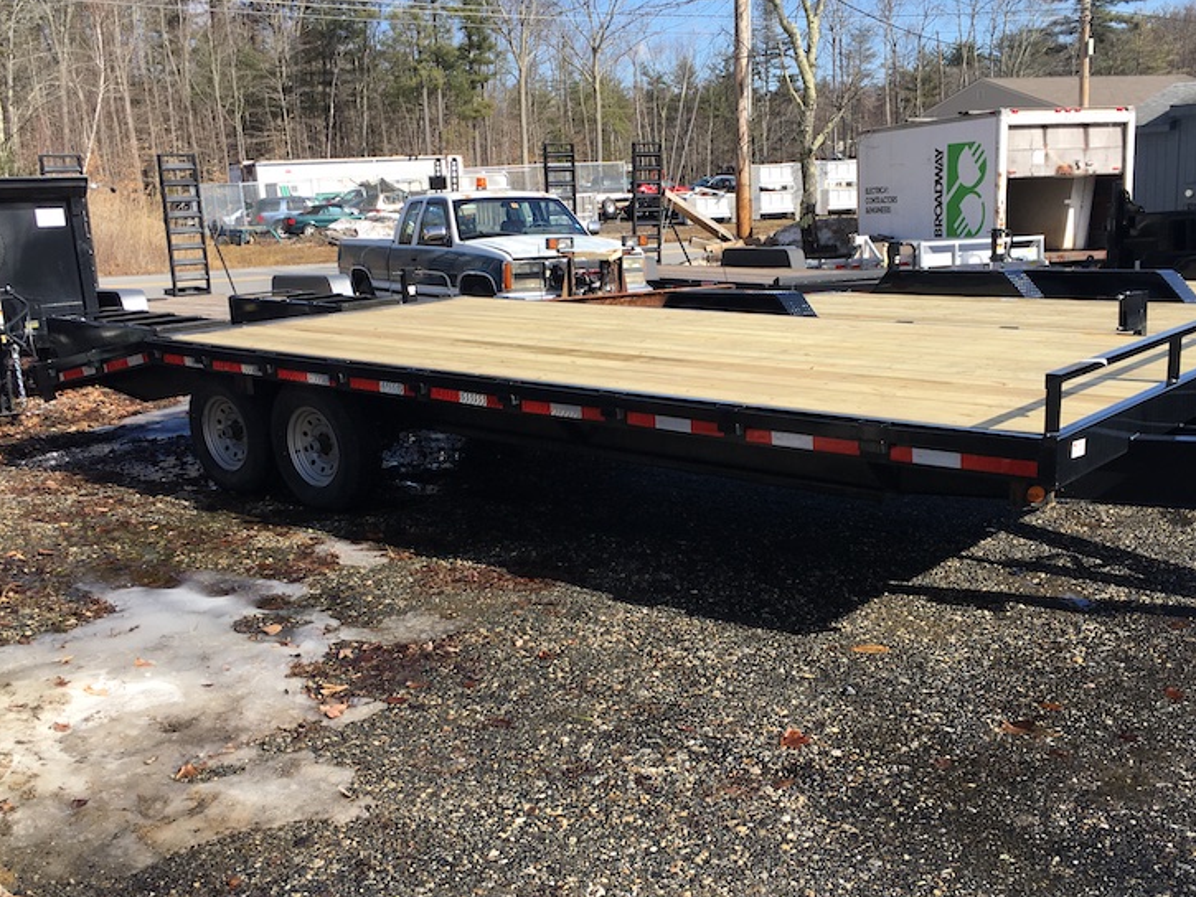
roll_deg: +3.4
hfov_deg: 51.3
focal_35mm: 36
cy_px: 463
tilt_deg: -12.6
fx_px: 1244
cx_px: 648
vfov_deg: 39.7
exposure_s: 1/894
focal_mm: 4.15
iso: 25
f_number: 2.2
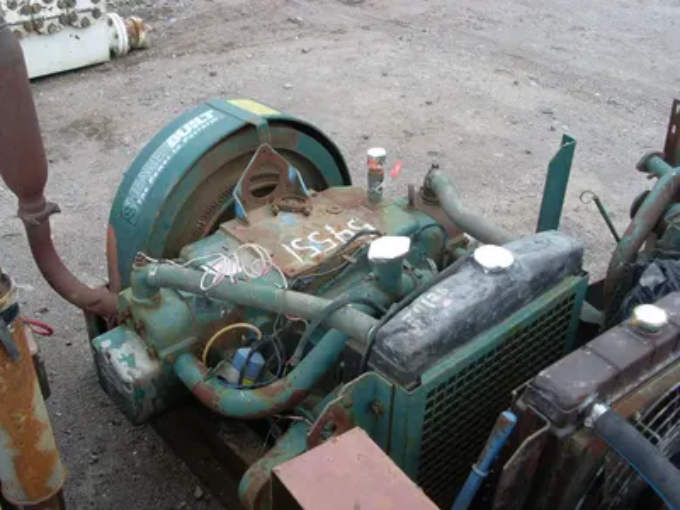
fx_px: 746
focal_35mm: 38
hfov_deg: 49.0
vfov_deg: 37.7
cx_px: 340
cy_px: 255
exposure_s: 1/350
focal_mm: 6.3
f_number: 3
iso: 80
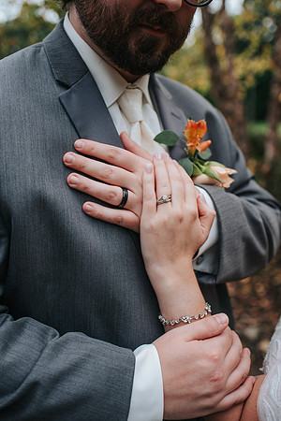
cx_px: 140
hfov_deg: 37.9
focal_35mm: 35
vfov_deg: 54.4
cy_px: 210
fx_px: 410
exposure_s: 1/640
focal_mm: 35
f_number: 2.8
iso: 100
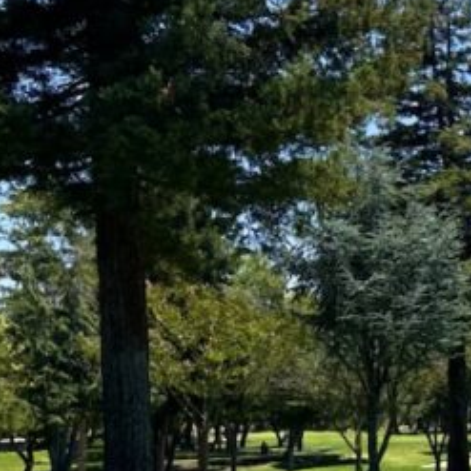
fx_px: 1355
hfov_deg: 16.5
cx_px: 847
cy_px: 471
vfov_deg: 19.2
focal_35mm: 88
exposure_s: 1/3597
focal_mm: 6.86
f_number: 1.78
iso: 80
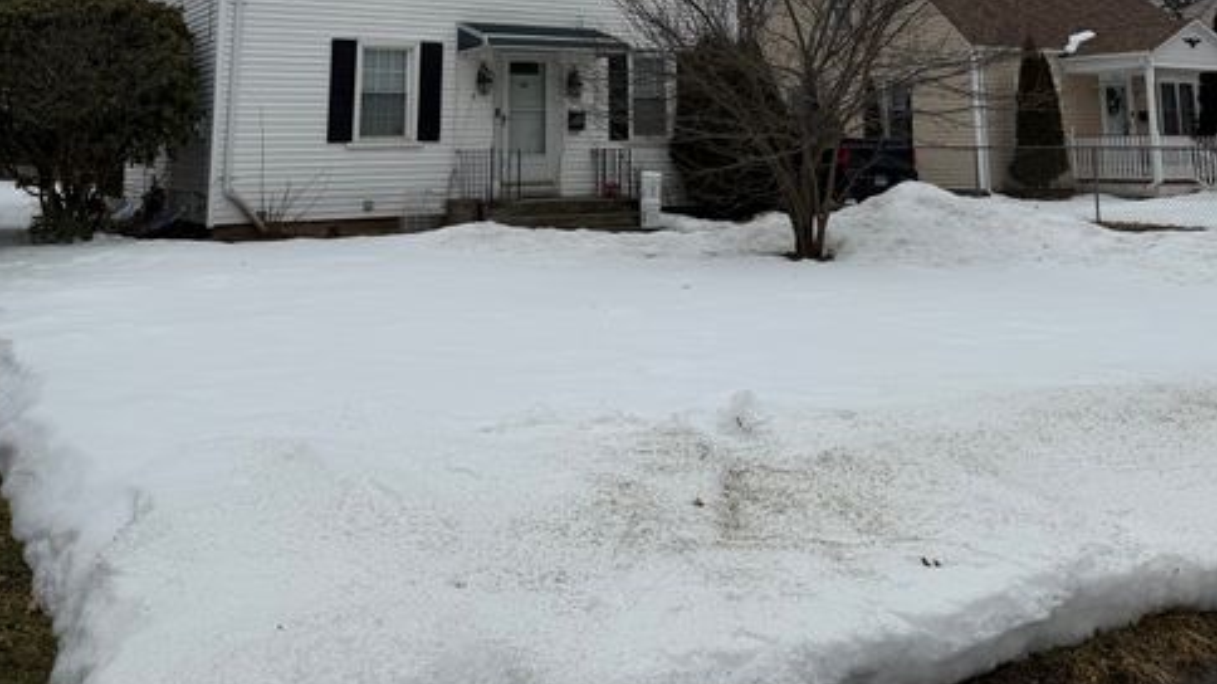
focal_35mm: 36
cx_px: 601
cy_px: -59
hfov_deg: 55.3
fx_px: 1161
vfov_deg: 29.7
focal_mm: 6.76
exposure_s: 1/3145
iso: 80
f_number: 1.78
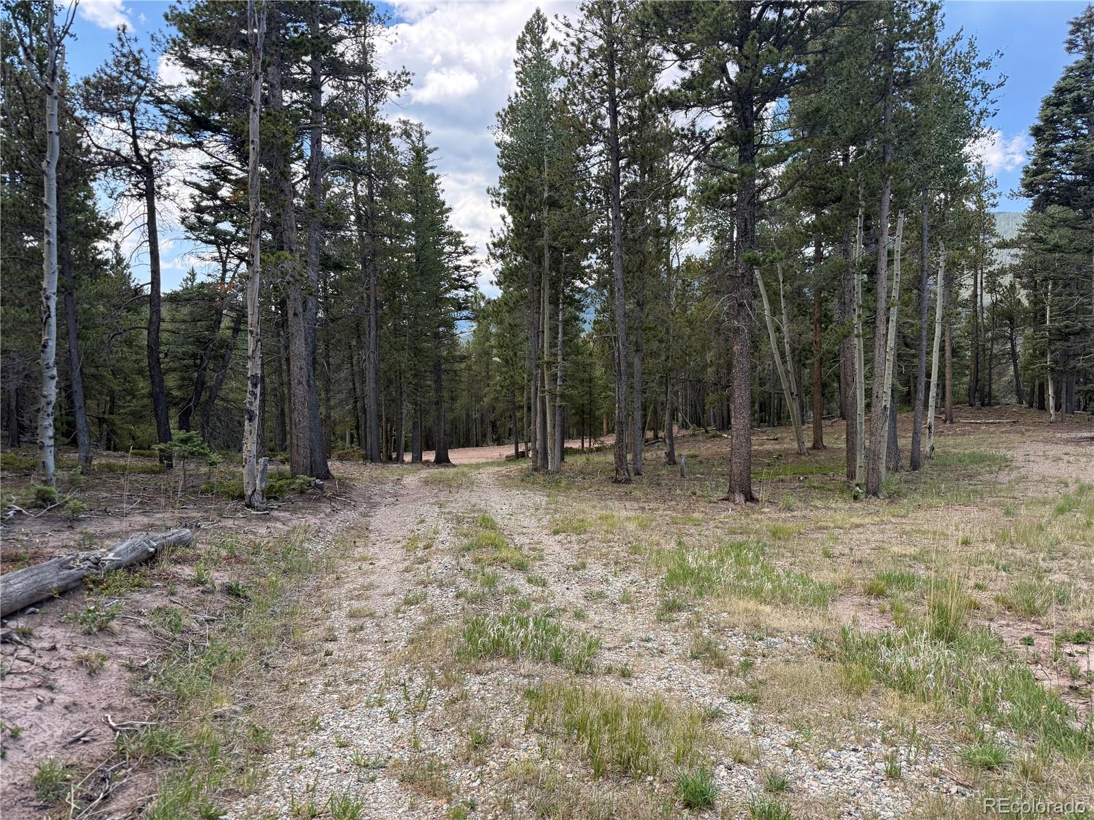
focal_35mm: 24
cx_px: 547
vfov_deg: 56.8
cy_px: 410
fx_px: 758
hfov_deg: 71.6
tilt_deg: -3.7
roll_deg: -0.5
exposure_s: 1/1139
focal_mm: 6.76
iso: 100
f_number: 1.78
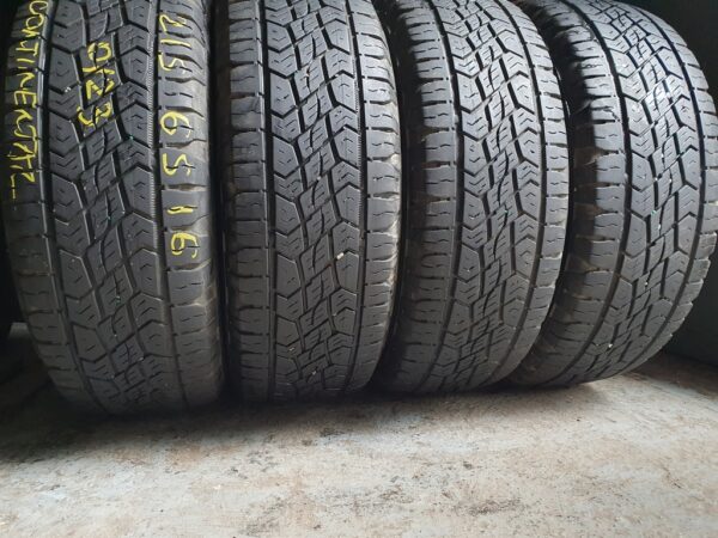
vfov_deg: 53.1
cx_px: 359
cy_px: 269
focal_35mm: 26
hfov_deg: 67.3
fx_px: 539
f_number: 2.4
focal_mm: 4.32
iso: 320
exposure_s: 1/40
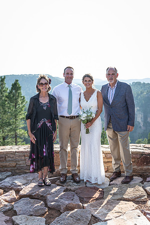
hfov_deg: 28.1
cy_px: 112
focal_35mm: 48
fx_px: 300
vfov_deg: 41.1
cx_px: 75
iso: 125
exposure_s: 1/400
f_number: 3.5
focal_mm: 48
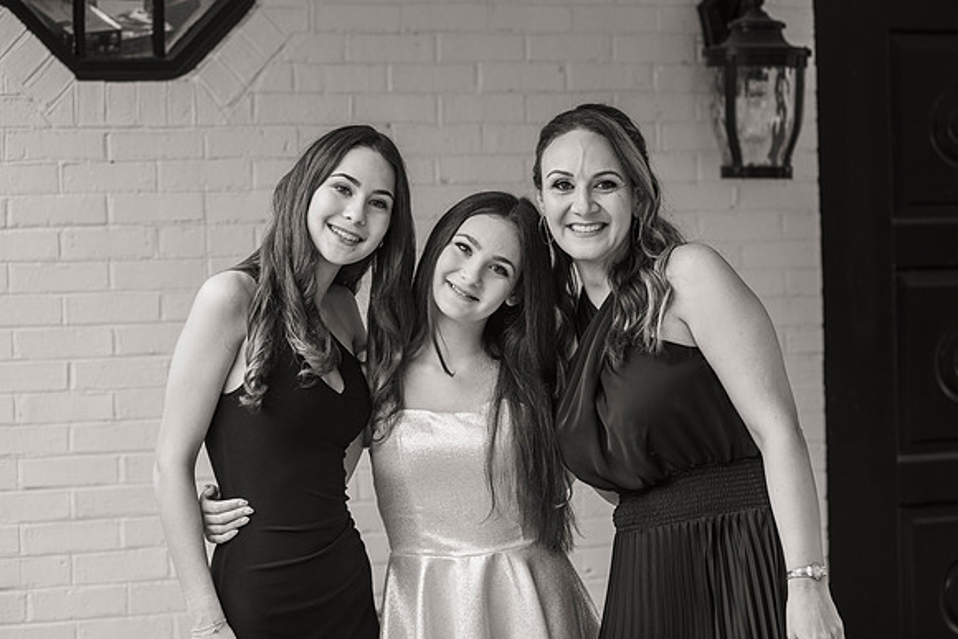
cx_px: 465
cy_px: 295
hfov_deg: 23.6
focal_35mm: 86
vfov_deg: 15.9
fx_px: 2291
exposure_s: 1/160
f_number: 3.5
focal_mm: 80
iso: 250
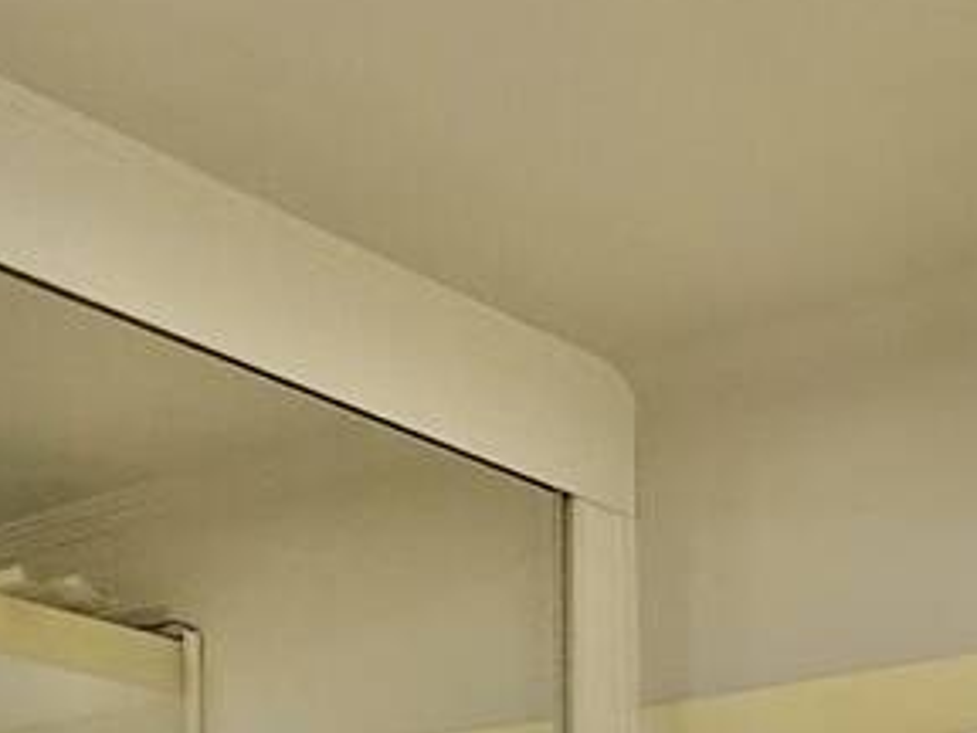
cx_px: 1449
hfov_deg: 22.8
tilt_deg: -2.4
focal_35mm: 70
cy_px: 1374
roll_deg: -1.0
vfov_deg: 16.8
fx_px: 1976
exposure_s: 1/99
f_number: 2.2
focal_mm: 2.22
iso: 250
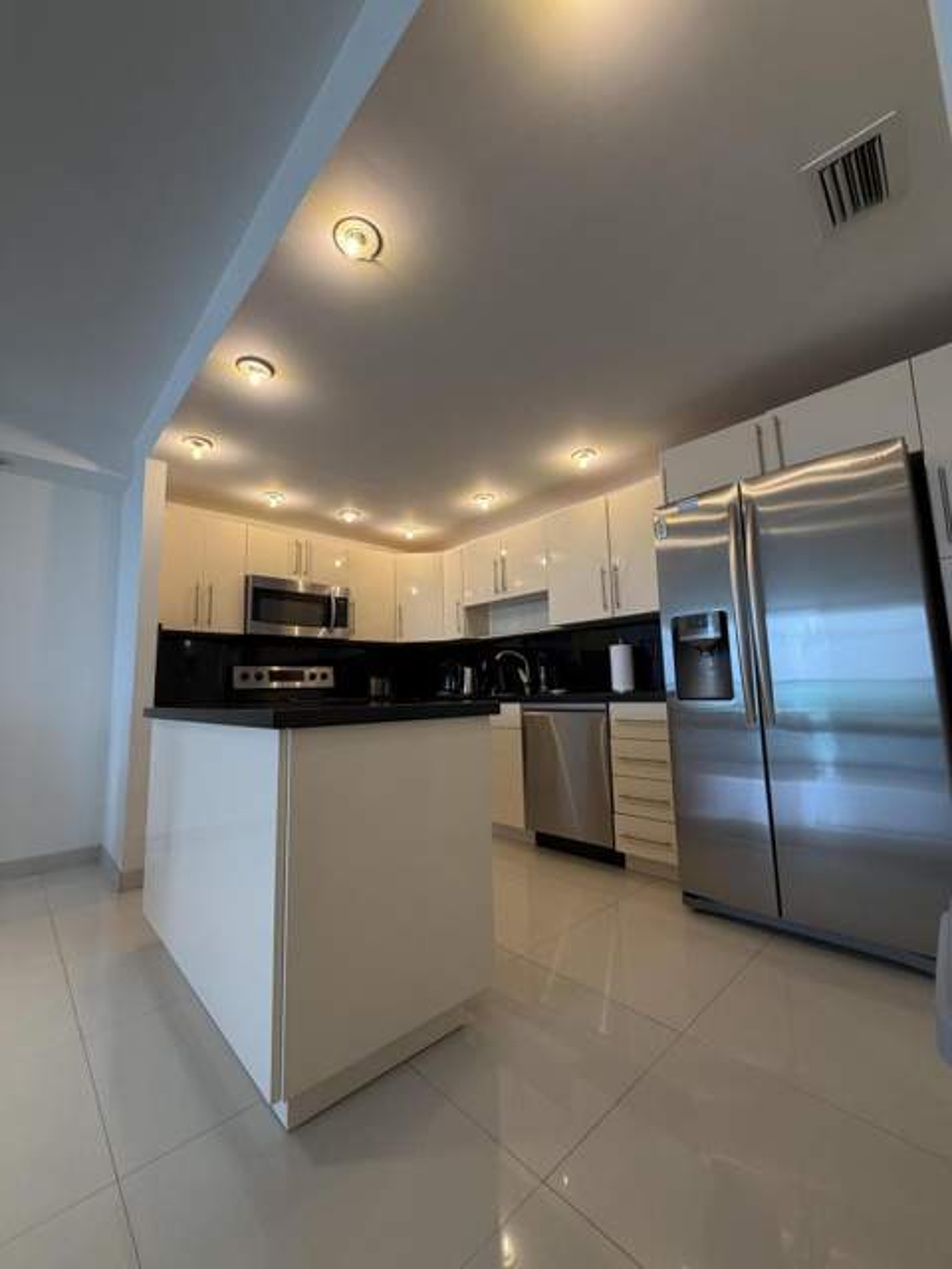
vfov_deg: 102.1
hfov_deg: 85.7
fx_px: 513
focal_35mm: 14
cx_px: 476
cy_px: 634
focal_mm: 2.22
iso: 200
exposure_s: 1/120
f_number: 2.2
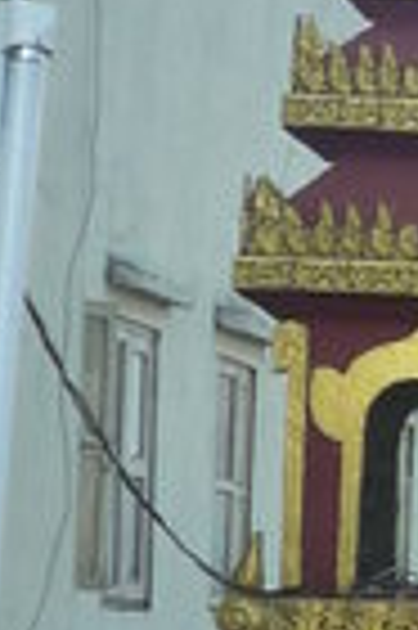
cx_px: 1312
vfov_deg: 8.8
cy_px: 585
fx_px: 4050
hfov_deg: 5.5
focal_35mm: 232
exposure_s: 1/500
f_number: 3.5
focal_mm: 4.9
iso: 160
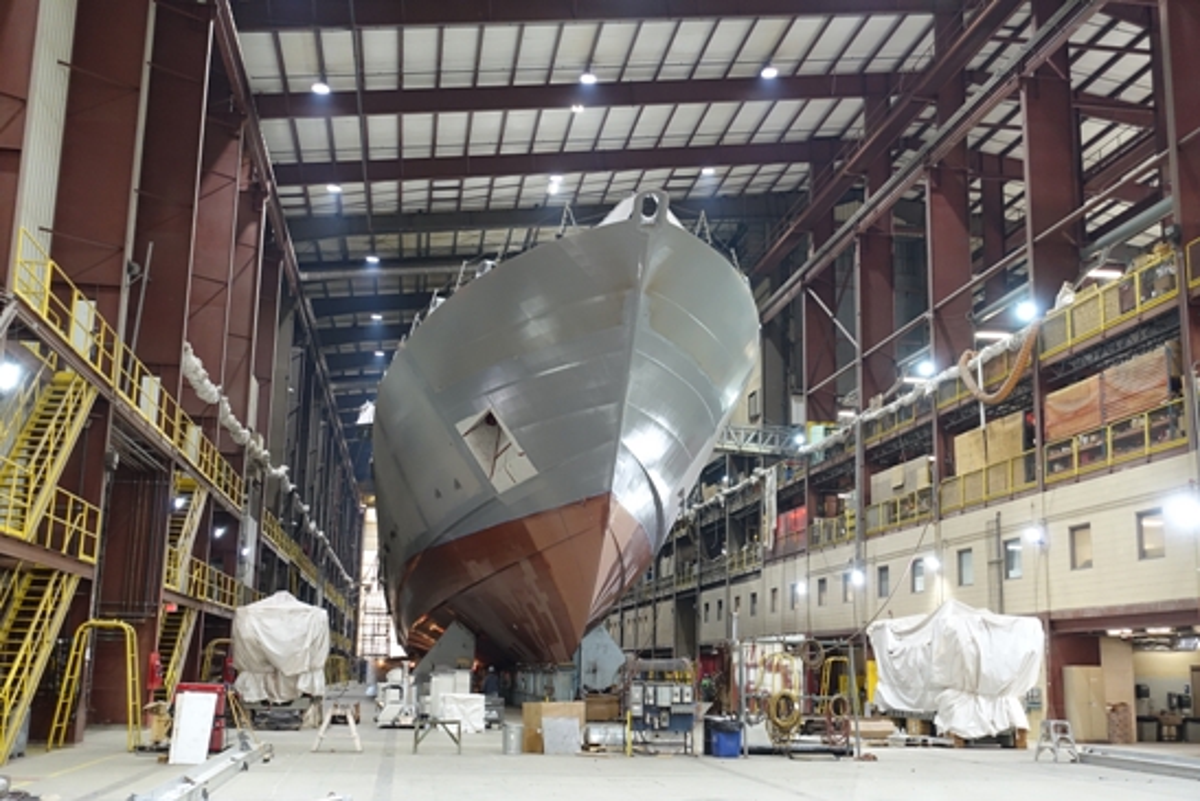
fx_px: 1300
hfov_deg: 49.5
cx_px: 600
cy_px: 400
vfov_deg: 34.2
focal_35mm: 39
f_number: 2.8
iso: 800
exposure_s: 1/40
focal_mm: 14.3
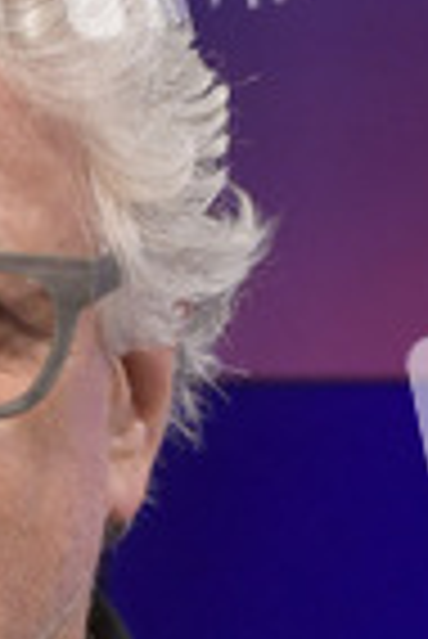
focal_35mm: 135
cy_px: 608
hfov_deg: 10.0
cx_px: -131
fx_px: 2401
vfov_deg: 15.0
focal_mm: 48
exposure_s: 1/250
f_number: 6.3
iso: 2500
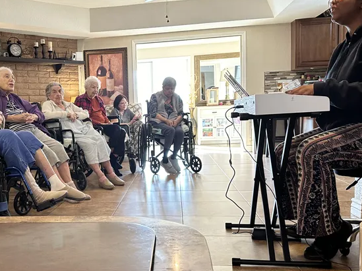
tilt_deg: -5.1
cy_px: 155
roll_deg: +1.9
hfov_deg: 43.7
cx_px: 101
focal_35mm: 42
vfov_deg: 34.3
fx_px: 439
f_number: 1.8
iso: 200
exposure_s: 1/60
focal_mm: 6.9
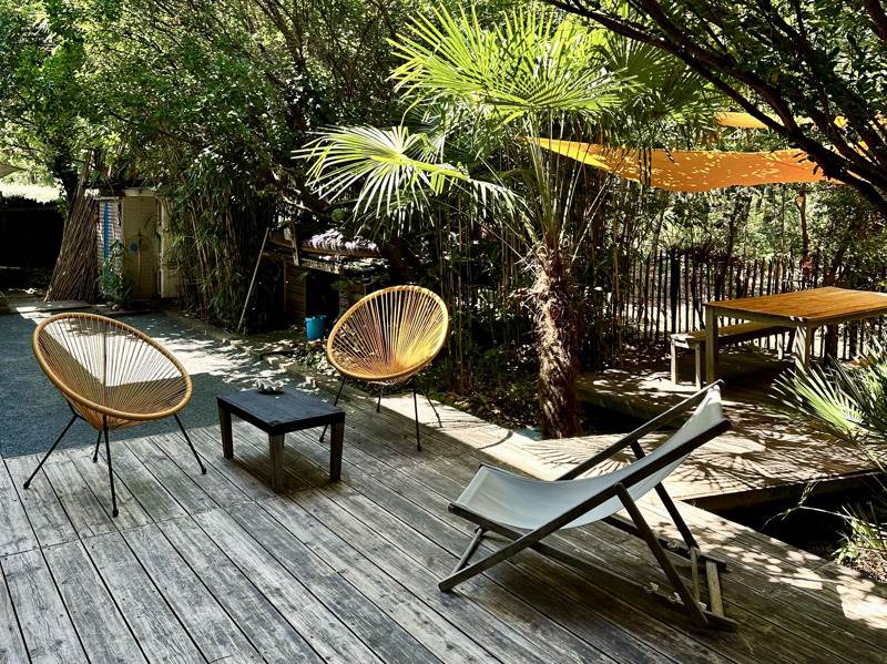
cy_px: 332
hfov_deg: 71.6
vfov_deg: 56.8
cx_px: 444
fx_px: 615
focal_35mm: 24
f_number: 1.78
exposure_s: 1/296
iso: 80
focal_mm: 6.86
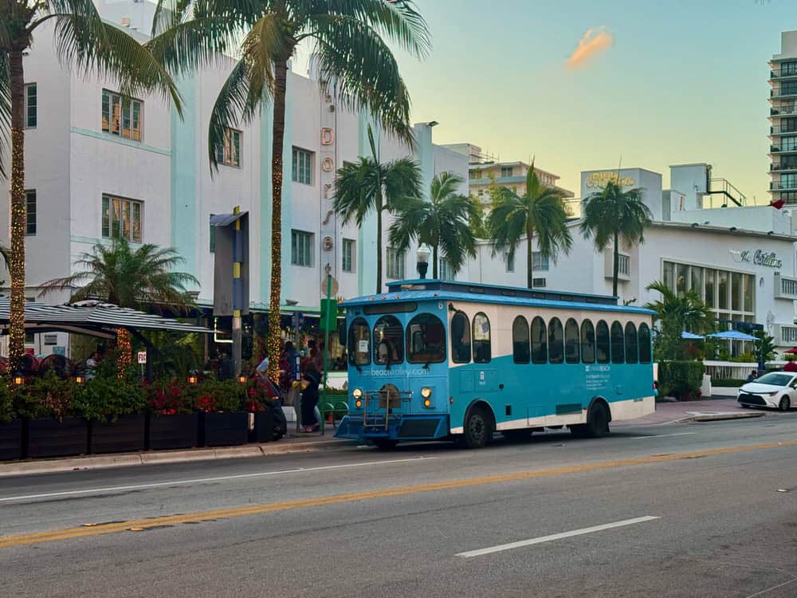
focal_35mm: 48
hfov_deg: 39.7
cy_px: 299
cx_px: 398
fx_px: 1105
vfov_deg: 30.3
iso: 64
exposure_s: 1/223
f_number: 1.8
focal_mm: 6.8
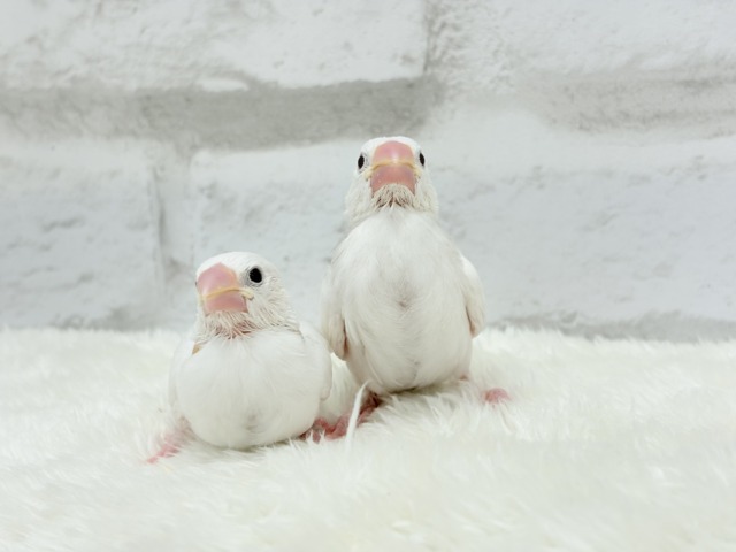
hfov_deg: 36.8
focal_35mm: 52
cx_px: 368
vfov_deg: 28.0
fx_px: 1106
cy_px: 276
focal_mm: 5.96
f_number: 1.6
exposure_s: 1/100
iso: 50
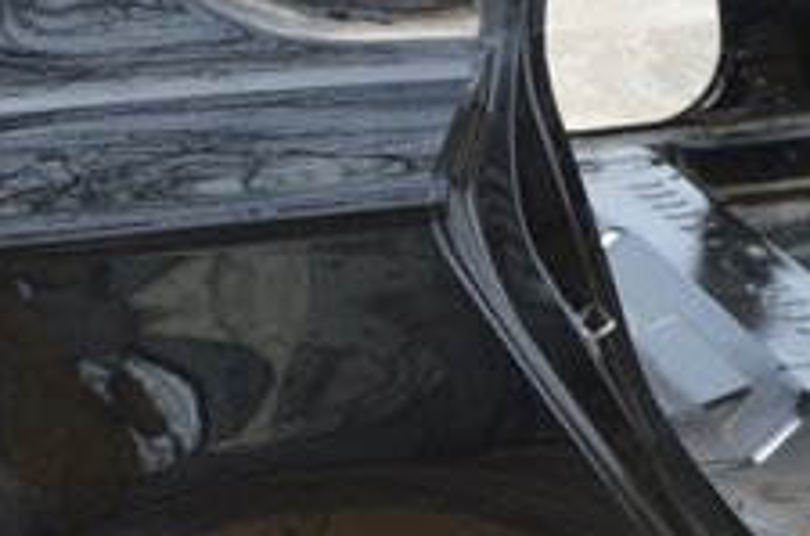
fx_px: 2111
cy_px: 243
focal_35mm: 94
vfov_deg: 14.5
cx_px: 162
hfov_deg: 21.5
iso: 125
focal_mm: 22
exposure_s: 1/125
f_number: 5.6
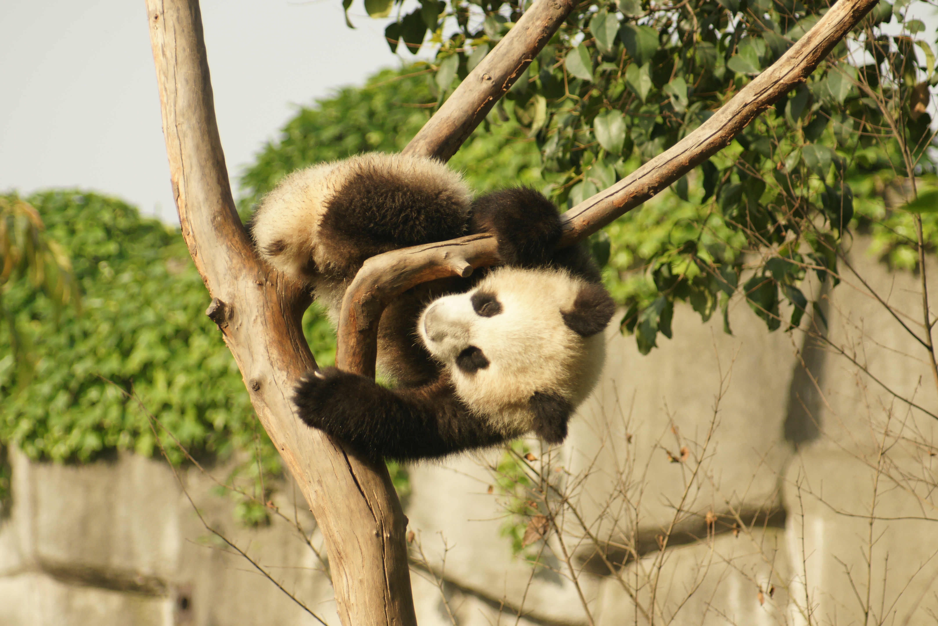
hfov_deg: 10.2
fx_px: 5276
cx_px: 469
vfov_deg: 6.8
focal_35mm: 202
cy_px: 313
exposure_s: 1/125
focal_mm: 135
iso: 200
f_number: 5.6
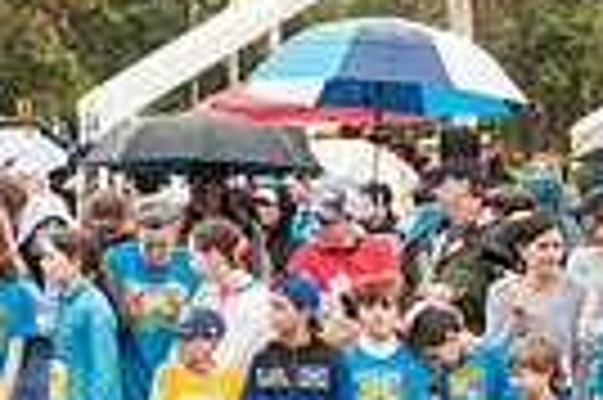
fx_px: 3480
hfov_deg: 9.7
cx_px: -243
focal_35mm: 208
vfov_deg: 6.6
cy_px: 227
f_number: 5.6
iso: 1000
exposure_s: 1/250
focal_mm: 32
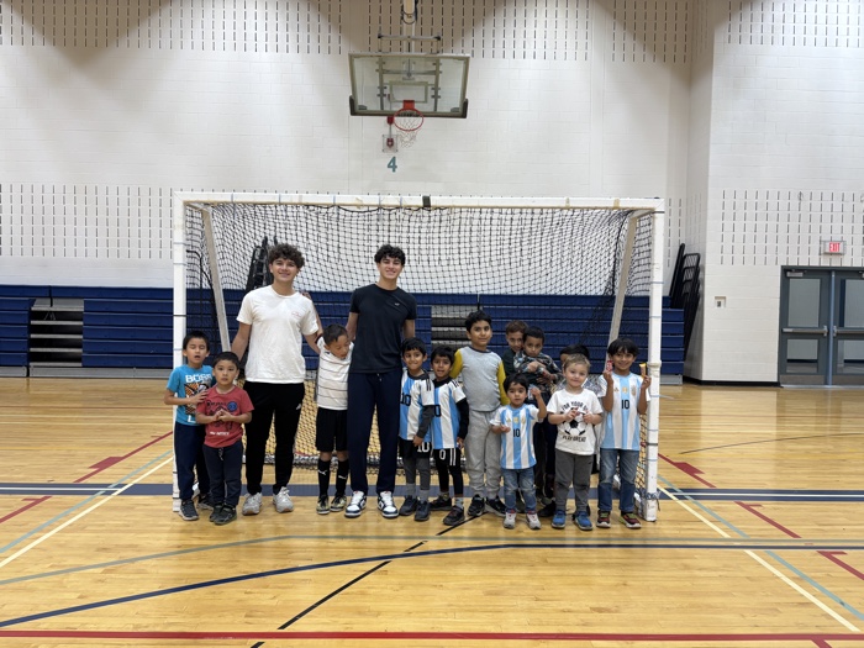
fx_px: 649
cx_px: 432
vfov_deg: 53.1
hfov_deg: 67.3
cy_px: 324
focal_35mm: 26
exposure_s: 1/120
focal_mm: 5.96
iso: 100
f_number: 1.6
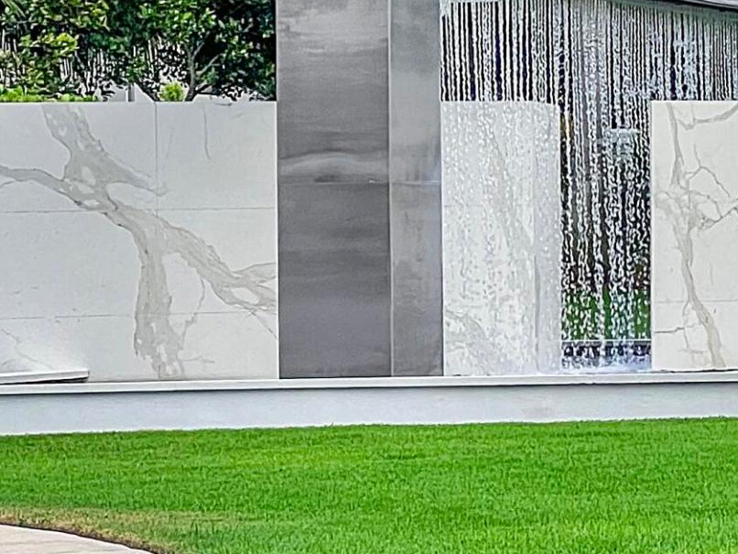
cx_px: 923
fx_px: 5865
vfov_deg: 5.4
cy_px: -127
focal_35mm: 275
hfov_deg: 7.1
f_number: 2.8
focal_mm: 9
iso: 32
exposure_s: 1/272
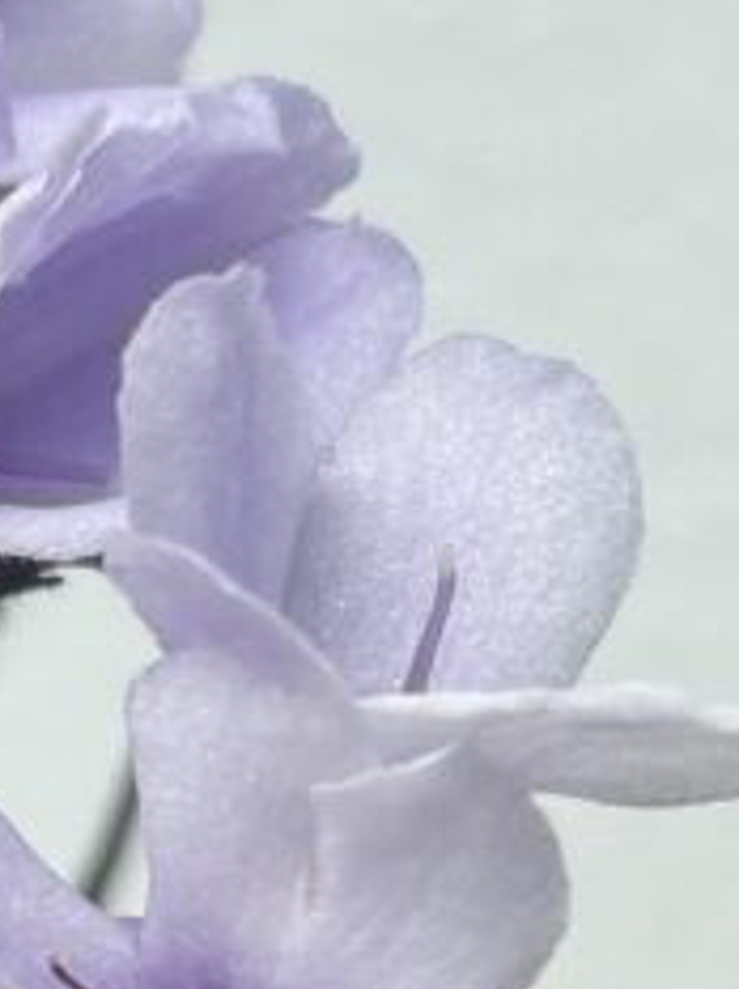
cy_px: 985
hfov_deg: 6.3
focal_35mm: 229
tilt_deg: -23.2
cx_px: -675
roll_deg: -1.2
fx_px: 6536
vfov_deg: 8.6
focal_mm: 5.96
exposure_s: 1/1422
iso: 40
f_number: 1.6
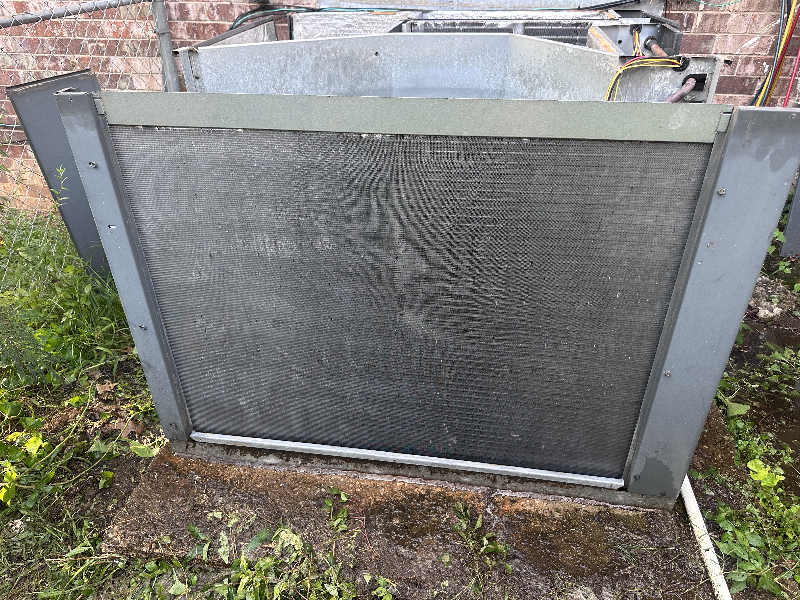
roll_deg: -0.1
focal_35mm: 24
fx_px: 555
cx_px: 400
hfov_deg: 71.6
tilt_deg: -32.3
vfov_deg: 56.8
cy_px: 300
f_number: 1.78
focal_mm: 6.86
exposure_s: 1/121
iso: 100
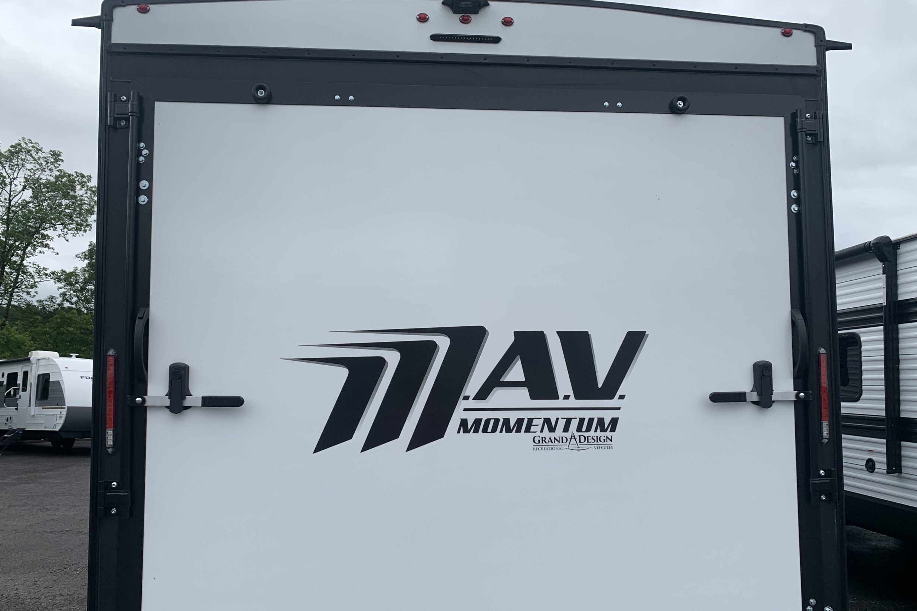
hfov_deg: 65.5
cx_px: 470
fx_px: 713
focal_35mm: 28
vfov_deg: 46.3
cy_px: 342
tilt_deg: +3.8
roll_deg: +0.0
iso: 25
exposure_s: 1/1992
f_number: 1.8
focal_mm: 4.25
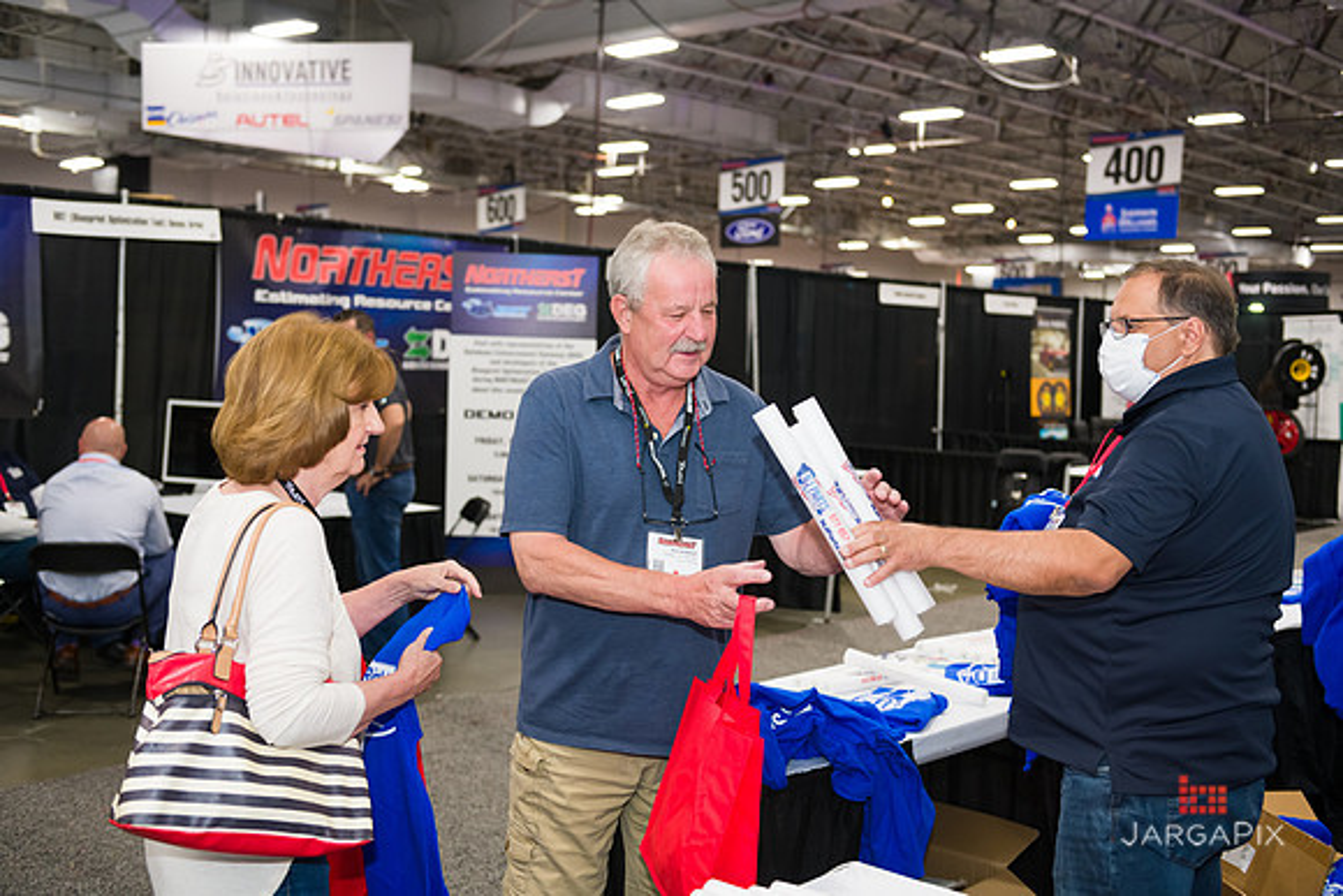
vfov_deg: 33.4
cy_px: 448
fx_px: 1493
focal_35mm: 40
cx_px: 672
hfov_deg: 48.4
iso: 1000
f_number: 3.2
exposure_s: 1/125
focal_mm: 40
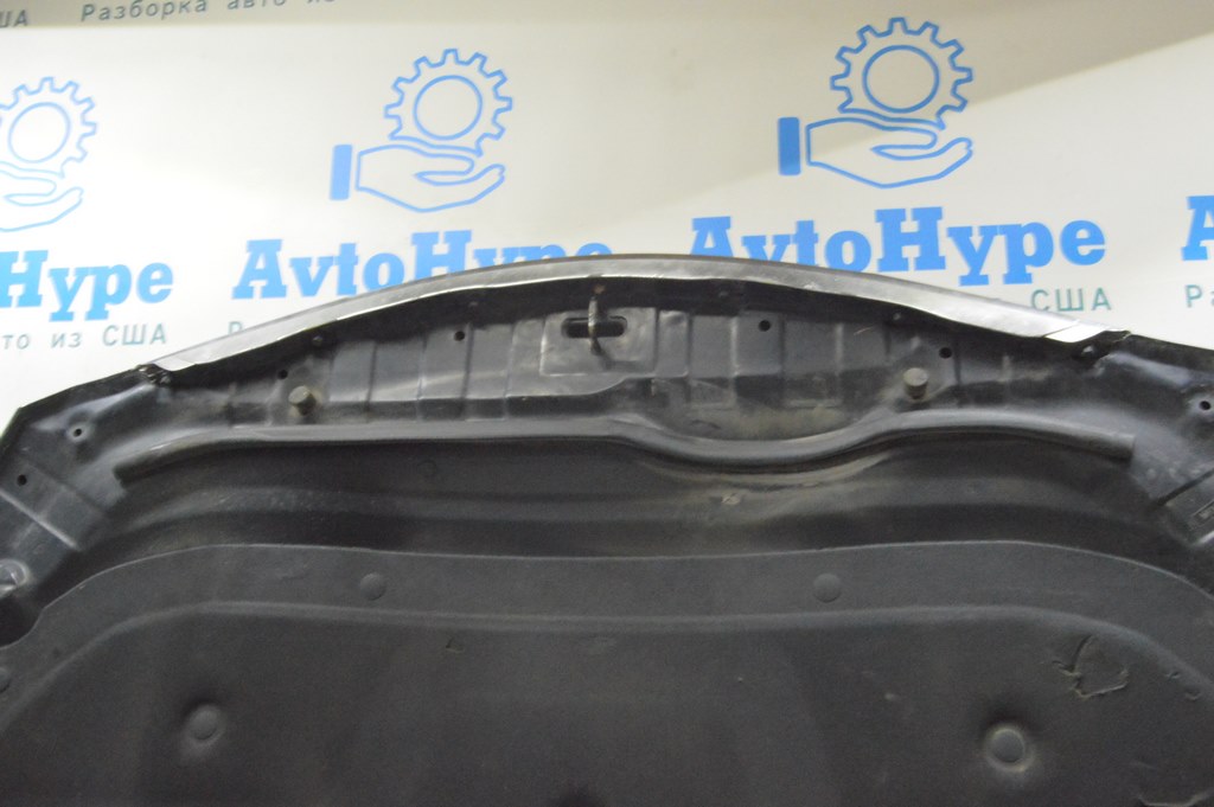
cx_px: 607
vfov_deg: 36.8
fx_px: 1213
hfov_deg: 53.2
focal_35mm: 36
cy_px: 404
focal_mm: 24
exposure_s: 1/15
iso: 6400
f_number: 20
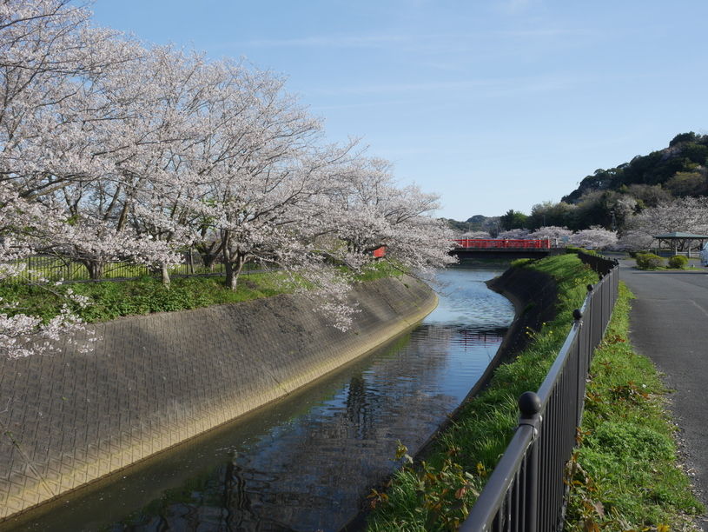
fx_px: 696
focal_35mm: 34
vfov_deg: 41.8
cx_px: 354
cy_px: 266
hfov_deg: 53.9
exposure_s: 1/320
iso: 200
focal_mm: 17
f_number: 8
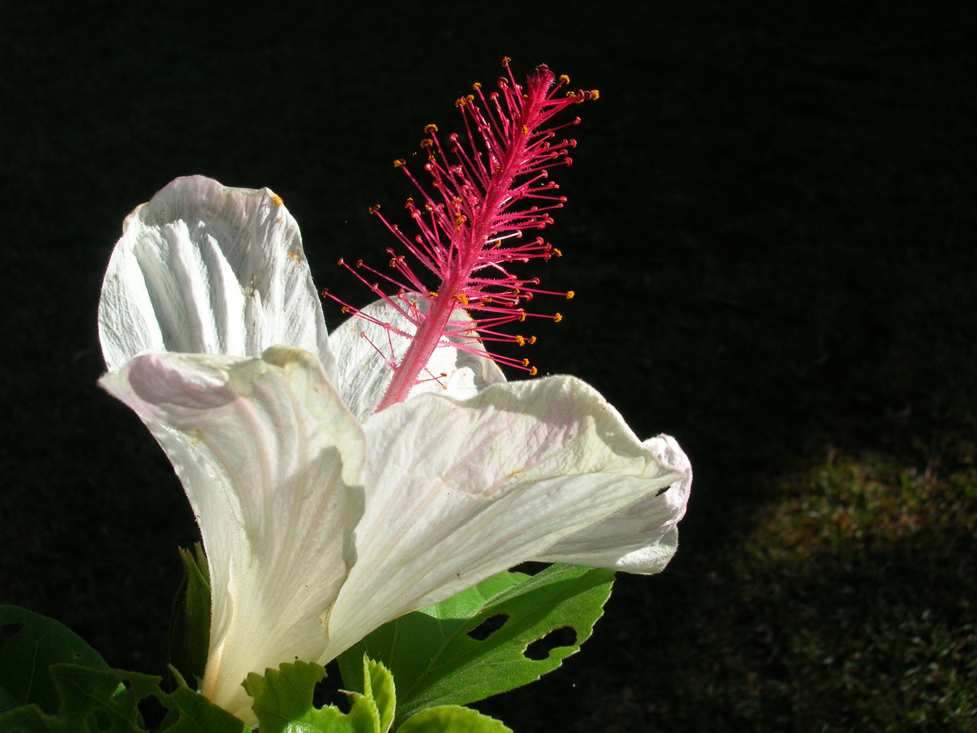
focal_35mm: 46
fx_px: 1298
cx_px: 488
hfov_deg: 41.2
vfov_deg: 31.5
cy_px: 366
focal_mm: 7.7
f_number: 5.4
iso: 50
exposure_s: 1/313
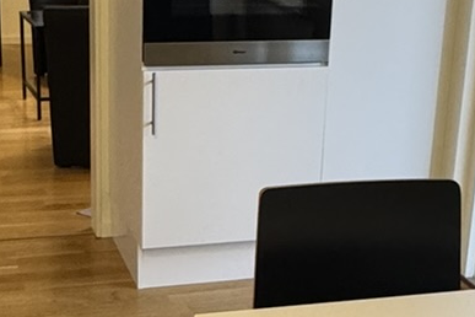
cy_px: 189
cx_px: 228
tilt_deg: -17.1
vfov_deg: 17.7
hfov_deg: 26.3
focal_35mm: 77
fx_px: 1016
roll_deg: -1.4
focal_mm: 2.22
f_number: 2.2
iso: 320
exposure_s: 1/50
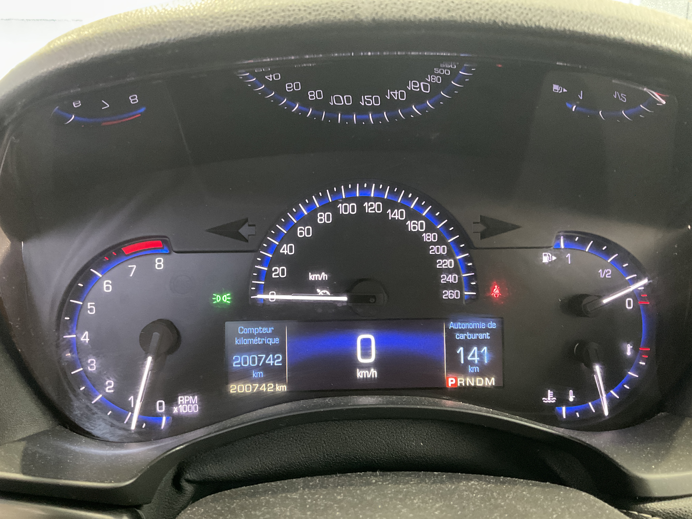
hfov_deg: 61.7
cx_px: 346
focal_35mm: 29
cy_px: 260
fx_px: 580
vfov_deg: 48.2
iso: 400
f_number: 1.8
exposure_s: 1/26
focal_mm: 3
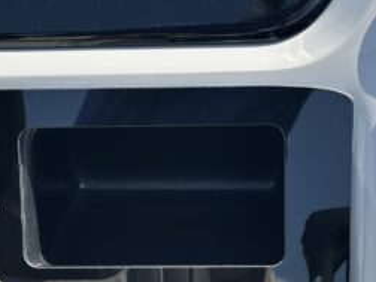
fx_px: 1195
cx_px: 202
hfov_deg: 17.9
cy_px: 212
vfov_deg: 13.4
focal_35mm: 110
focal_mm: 5.96
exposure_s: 1/903
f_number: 1.6
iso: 32
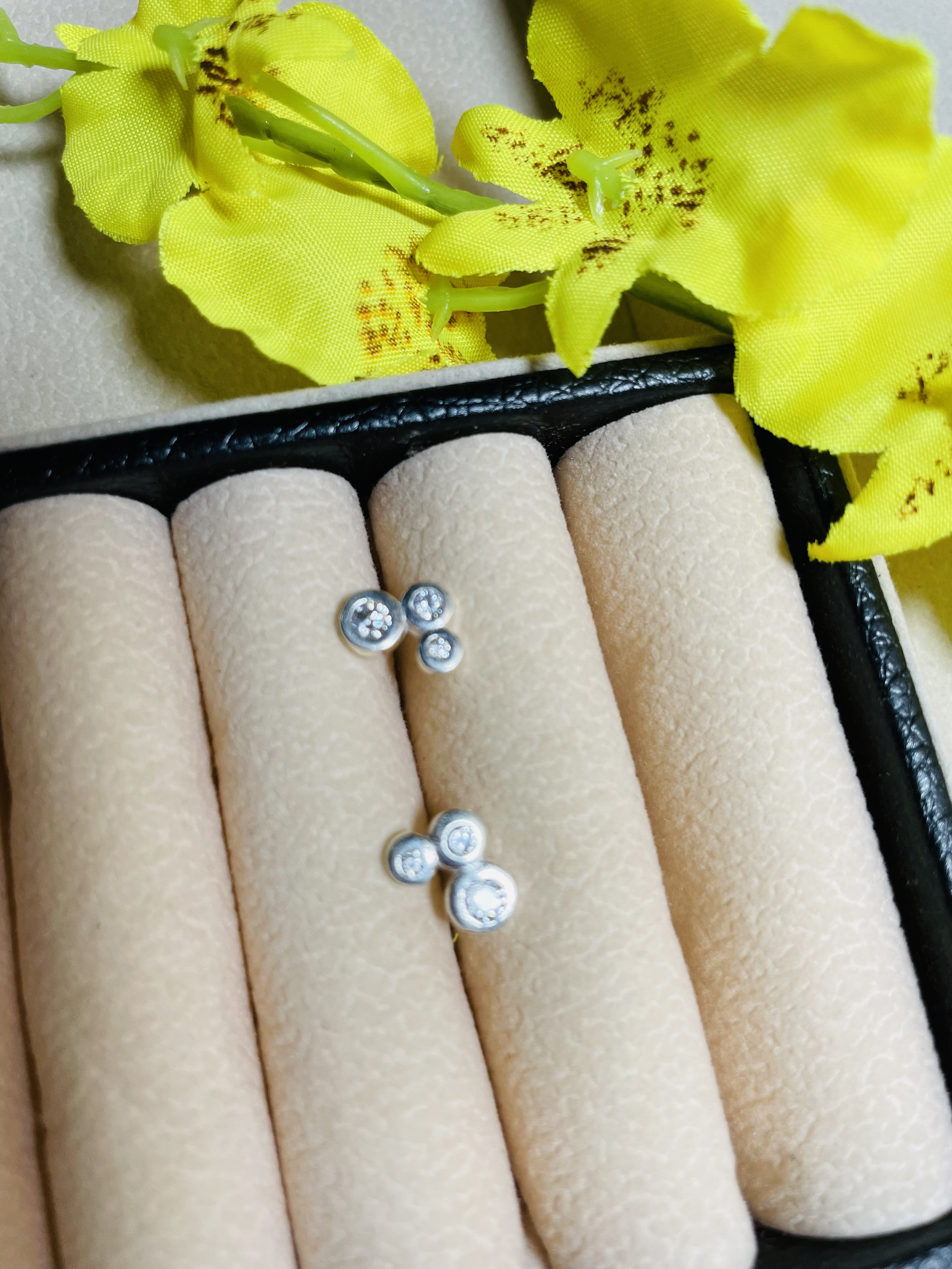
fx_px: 953
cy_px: 634
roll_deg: -6.4
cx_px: 476
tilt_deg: -42.8
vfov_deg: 67.3
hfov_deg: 53.1
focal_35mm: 26
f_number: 1.6
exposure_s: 1/442
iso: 32
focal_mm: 4.2
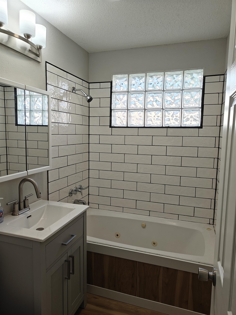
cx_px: 118
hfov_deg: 56.8
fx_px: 218
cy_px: 158
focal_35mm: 24
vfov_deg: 71.6
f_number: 1.8
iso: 50
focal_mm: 5.59
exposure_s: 1/120
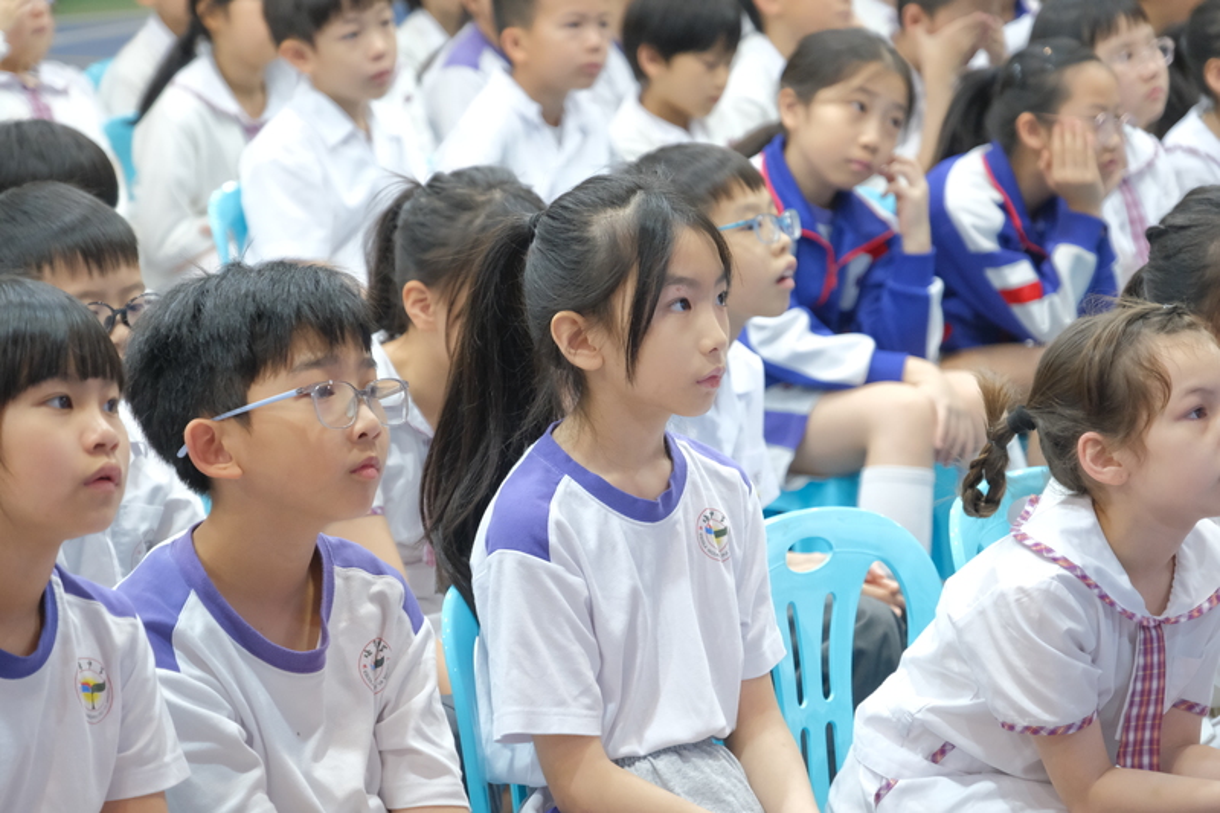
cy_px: 406
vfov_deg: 8.8
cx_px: 610
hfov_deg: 13.2
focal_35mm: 156
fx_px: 5285
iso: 3200
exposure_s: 1/160
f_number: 5.6
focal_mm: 104.2
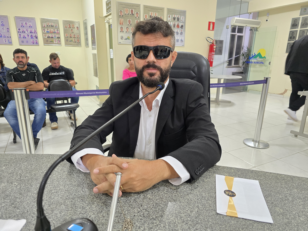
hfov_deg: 73.9
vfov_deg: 58.9
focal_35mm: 23
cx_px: 154
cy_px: 116
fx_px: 205
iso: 640
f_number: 1.7
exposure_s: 1/60
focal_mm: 6.3
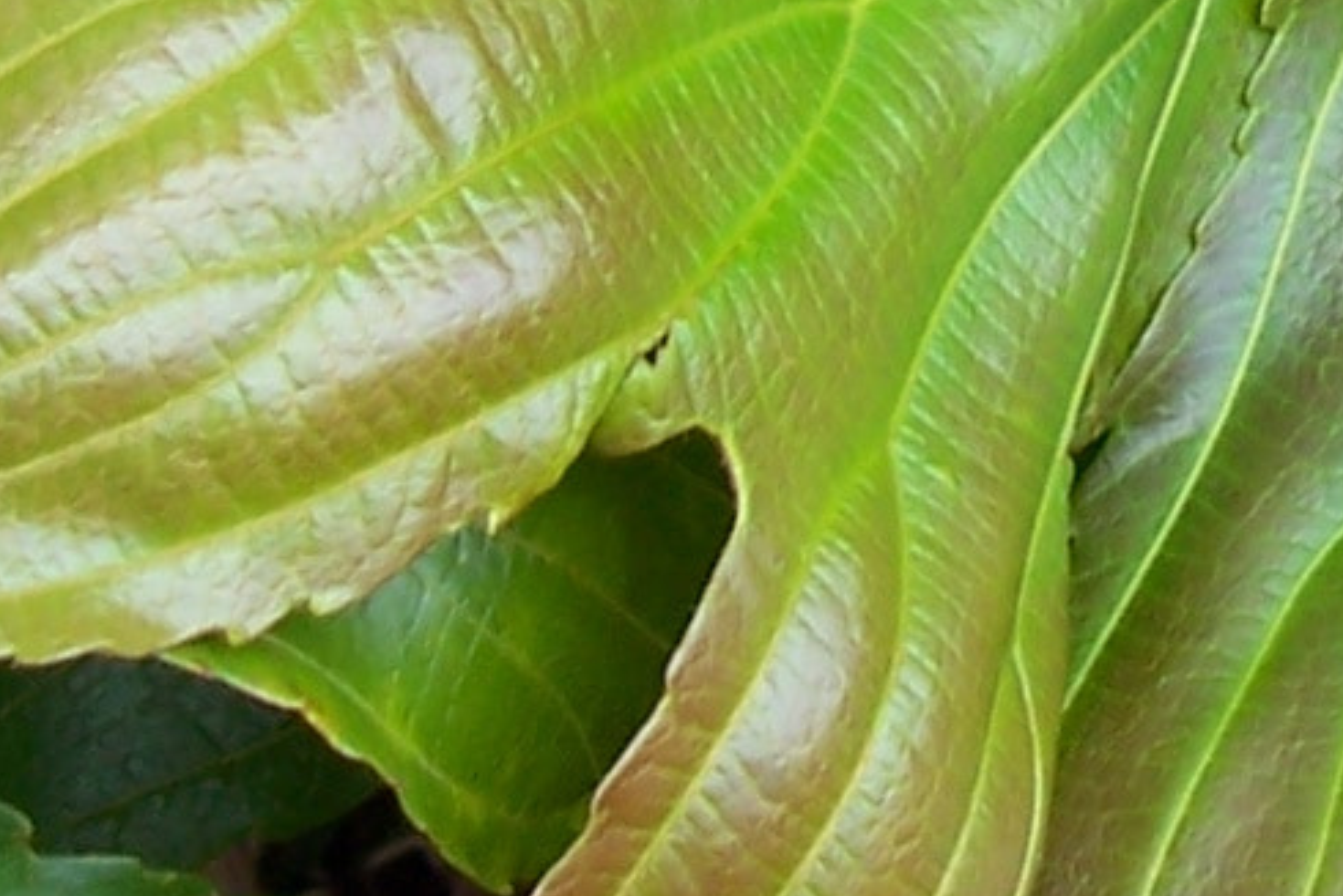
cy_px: -411
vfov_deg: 8.8
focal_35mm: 152
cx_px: 1634
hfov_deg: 13.1
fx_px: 5672
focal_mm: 6
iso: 80
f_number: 2.8
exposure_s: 1/125
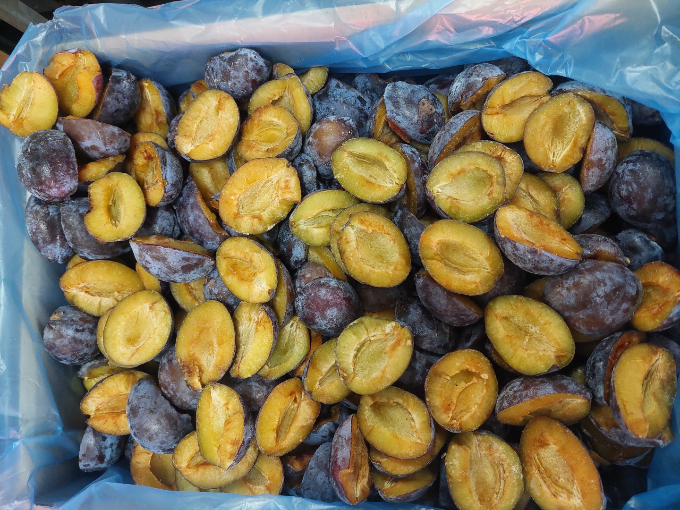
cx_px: 340
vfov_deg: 56.8
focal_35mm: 24
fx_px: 471
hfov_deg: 71.6
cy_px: 255
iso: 500
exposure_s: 1/50
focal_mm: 5.23
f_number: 1.8
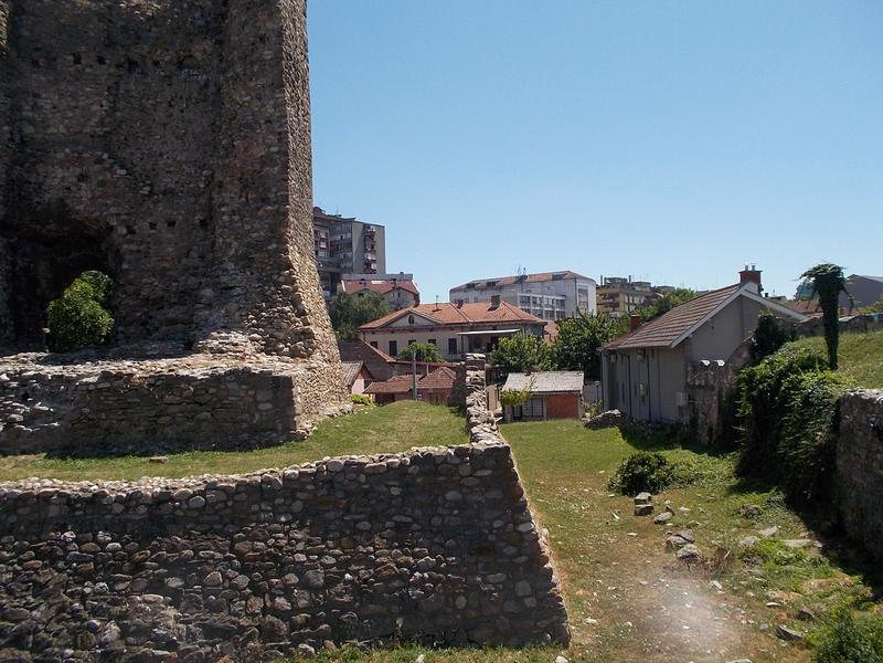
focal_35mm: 29
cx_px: 442
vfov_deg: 48.2
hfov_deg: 61.7
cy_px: 332
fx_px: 740
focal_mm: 4.1
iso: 80
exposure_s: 1/800
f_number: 3.3
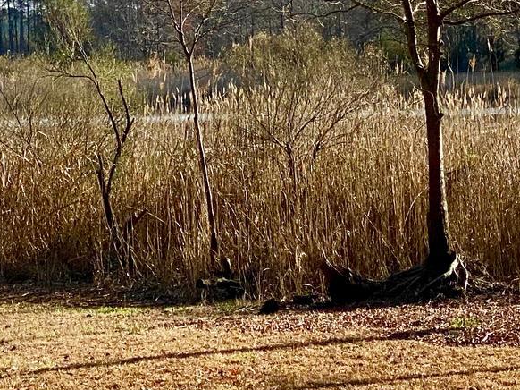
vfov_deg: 8.0
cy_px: -131
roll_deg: +2.2
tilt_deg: +4.9
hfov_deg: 10.8
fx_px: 2748
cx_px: 65
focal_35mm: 183
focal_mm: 6
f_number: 2
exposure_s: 1/1996
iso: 20
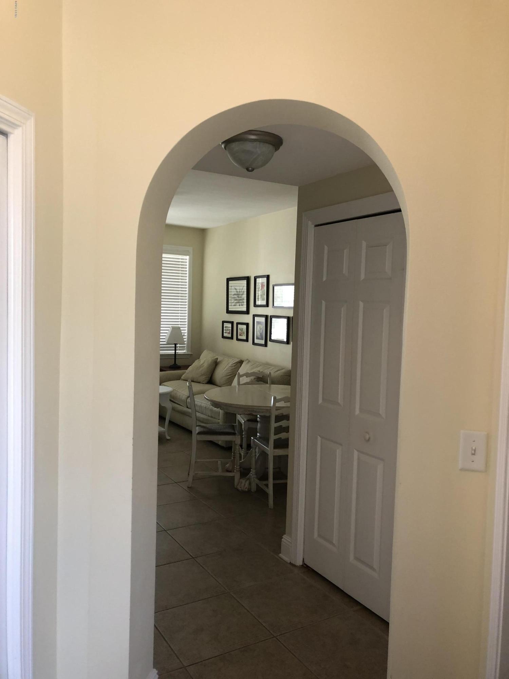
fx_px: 569
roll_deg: -0.1
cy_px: 340
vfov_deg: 61.7
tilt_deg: -4.1
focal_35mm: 29
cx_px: 254
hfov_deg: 48.2
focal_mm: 3.99
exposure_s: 1/20
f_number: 1.8
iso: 40
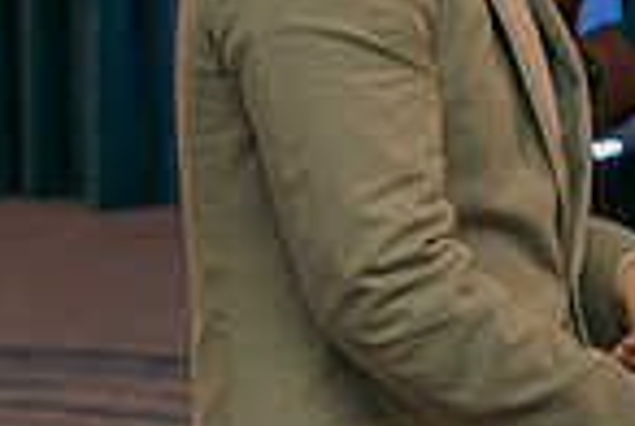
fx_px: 3994
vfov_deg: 6.1
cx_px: 491
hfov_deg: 9.1
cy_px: -137
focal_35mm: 226
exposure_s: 1/160
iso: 2500
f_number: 3.5
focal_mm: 57
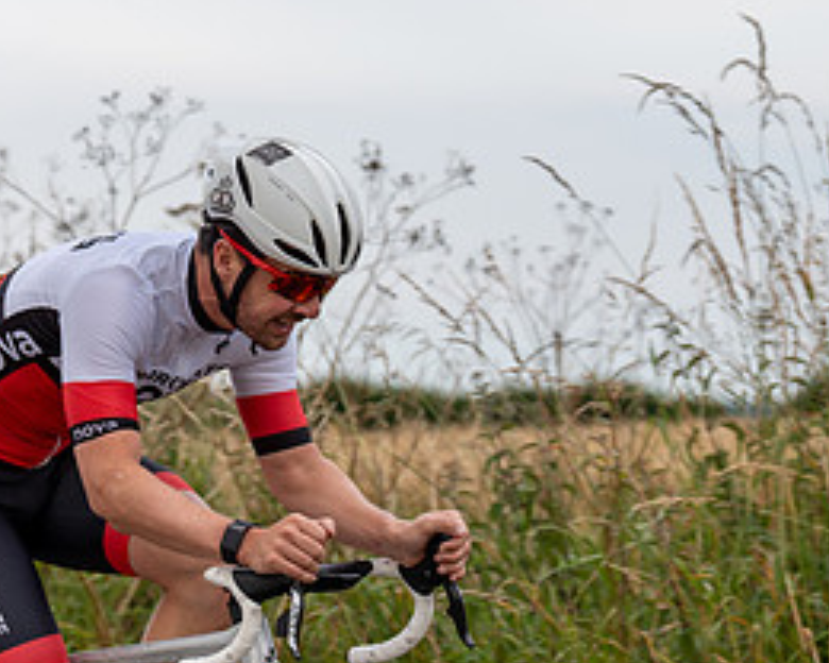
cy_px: 457
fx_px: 4784
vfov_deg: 7.9
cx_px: 140
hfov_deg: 9.9
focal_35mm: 195
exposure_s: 1/1000
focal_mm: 93
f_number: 3.2
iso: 320
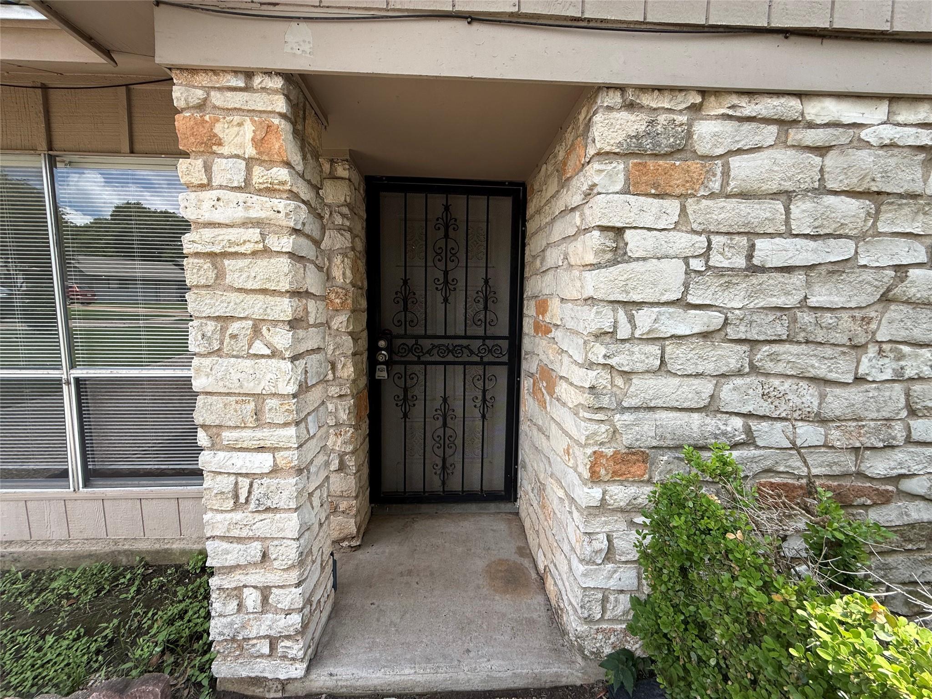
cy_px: 350
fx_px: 377
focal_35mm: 14
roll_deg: -0.9
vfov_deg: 85.7
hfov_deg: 102.1
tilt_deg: -6.0
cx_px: 466
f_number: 2.2
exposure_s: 1/328
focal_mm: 2.22
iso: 50
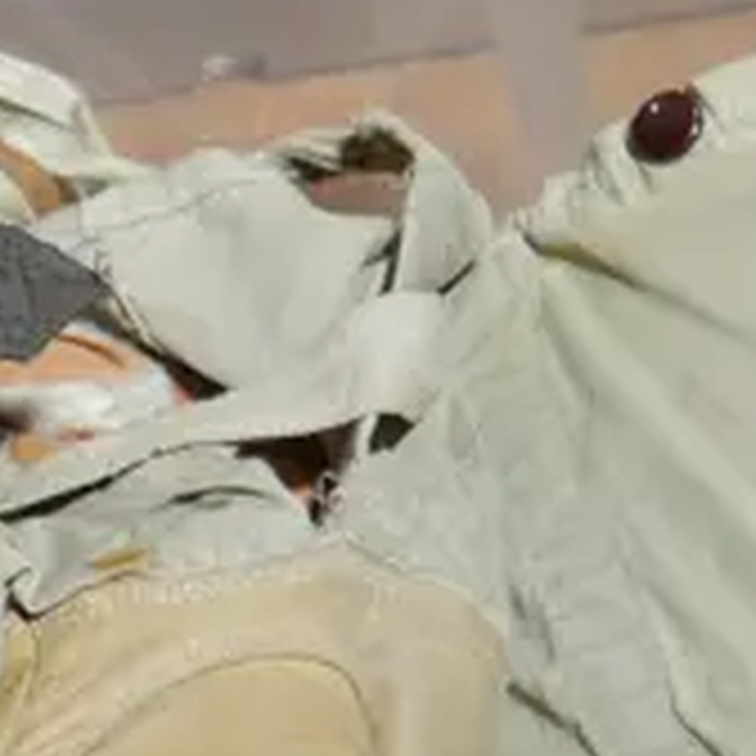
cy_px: 567
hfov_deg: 10.9
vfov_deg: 11.5
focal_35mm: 151
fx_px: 3731
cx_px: -554
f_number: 3.5
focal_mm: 14
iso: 250
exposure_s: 1/60
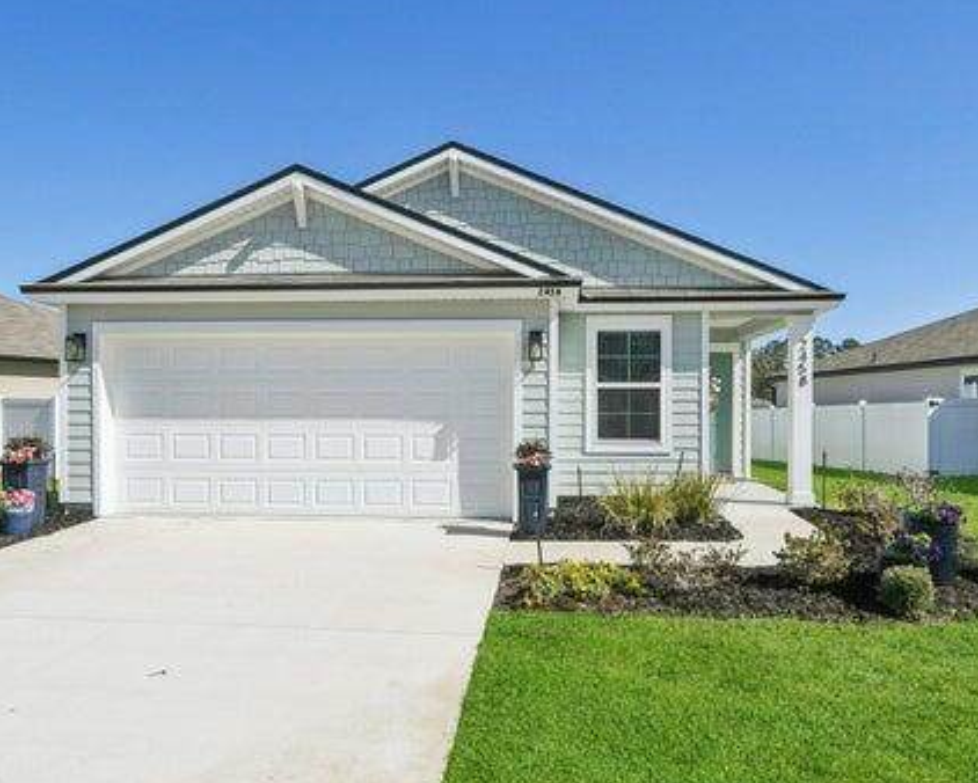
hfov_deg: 70.2
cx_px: 459
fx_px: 695
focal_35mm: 24
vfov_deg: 58.7
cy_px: 422
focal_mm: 10
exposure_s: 1/1250
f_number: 8
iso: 400
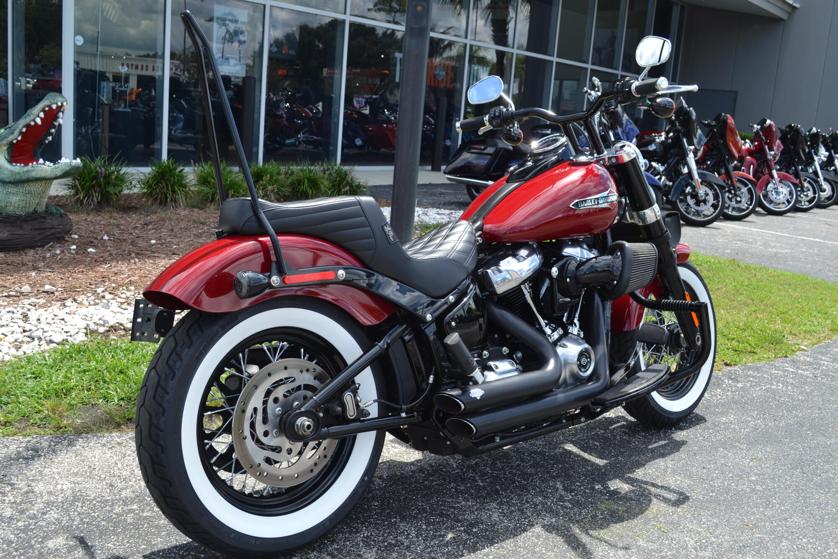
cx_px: 419
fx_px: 838
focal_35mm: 36
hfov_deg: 53.1
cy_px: 280
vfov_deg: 36.9
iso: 100
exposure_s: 1/160
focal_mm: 24
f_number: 6.3
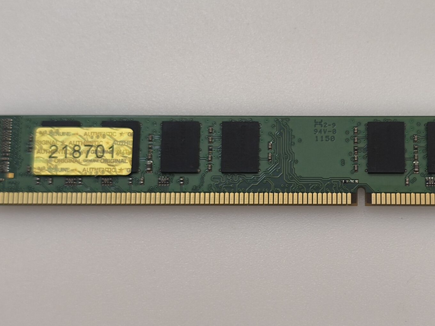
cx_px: 317
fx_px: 829
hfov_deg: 29.0
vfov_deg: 22.2
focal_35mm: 66
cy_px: 167
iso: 320
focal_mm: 6.57
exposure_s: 1/50
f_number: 1.6
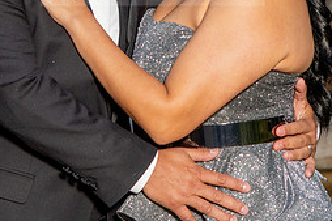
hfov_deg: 8.8
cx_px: 148
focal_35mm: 233
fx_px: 2147
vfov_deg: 5.9
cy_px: -41
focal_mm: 73
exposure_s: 1/200
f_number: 5.6
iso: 400
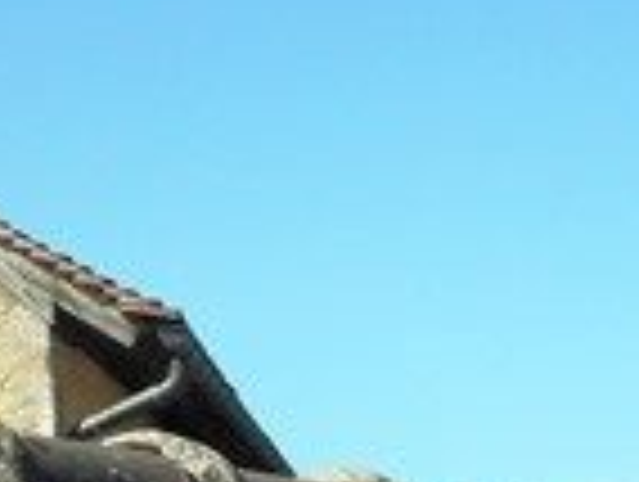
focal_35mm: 135
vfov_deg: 11.0
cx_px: -171
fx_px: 2496
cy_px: 117
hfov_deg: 14.1
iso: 80
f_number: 3.7
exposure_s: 1/800
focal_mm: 4.5
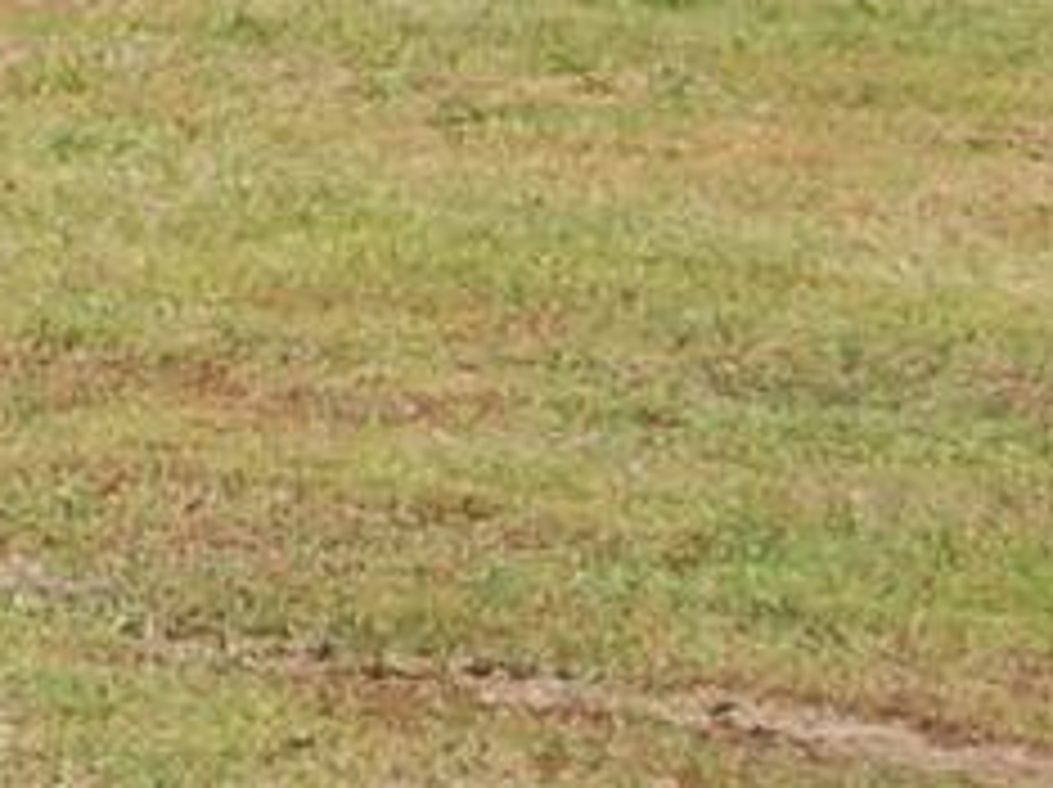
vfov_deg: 4.4
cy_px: -1042
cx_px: -3528
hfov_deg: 5.2
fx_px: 9967
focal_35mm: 328
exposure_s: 1/250
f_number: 8
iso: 200
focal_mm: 26
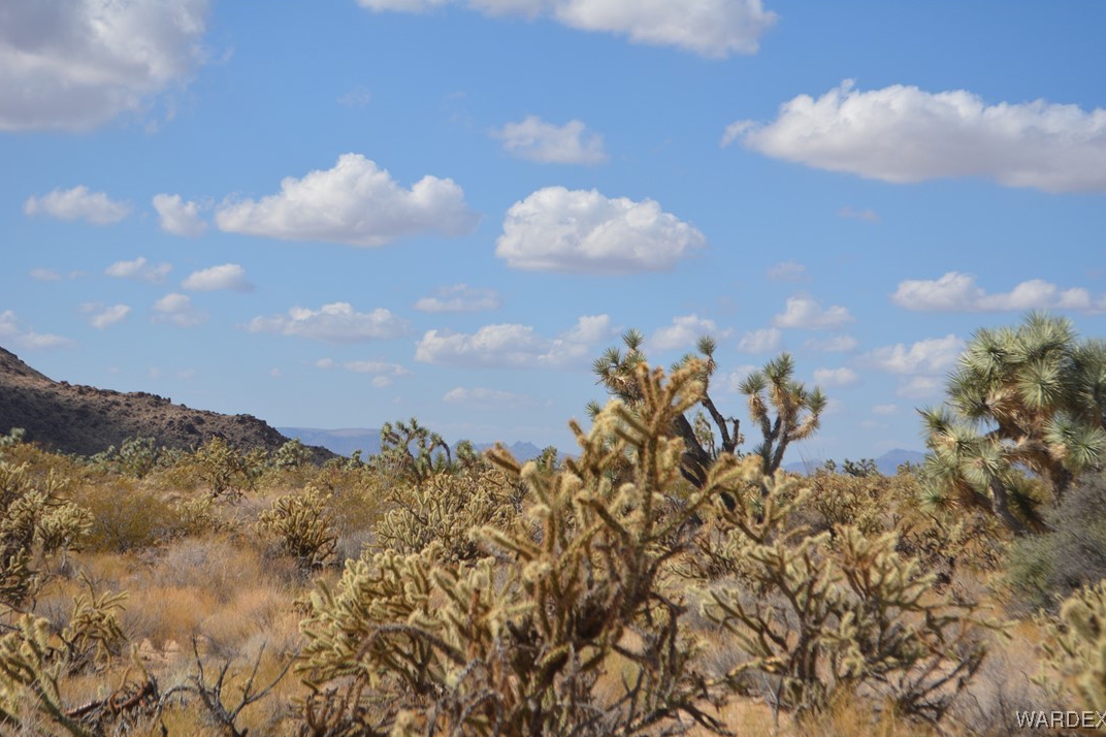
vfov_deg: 16.3
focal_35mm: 84
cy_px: 367
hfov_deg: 24.3
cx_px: 555
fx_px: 2565
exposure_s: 1/2000
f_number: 7.1
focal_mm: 55
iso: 400
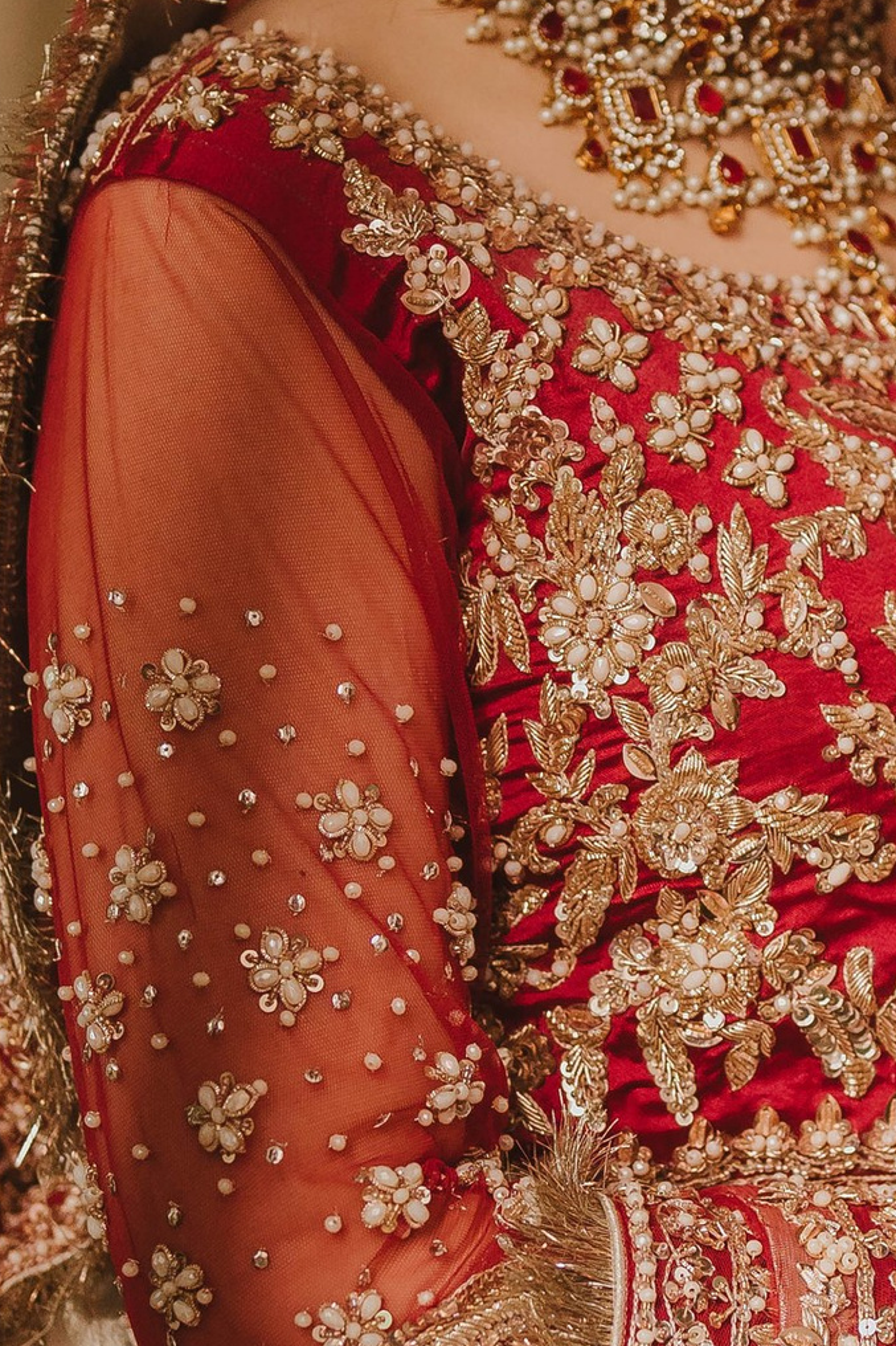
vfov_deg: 10.9
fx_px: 7058
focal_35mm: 189
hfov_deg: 7.3
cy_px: 653
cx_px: 753
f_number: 1.8
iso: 1000
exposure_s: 1/200
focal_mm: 50
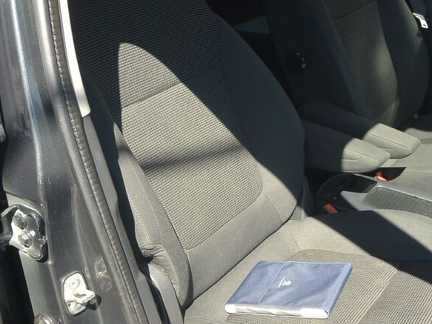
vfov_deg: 29.5
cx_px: 301
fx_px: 611
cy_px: 204
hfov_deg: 38.3
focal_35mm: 49
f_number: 3.5
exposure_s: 1/400
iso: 160
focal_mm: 11
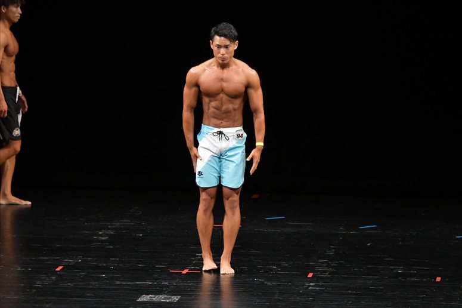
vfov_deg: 5.4
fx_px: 3271
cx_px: 231
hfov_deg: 8.1
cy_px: 154
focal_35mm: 255
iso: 3200
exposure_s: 1/400
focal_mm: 170
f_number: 5.6
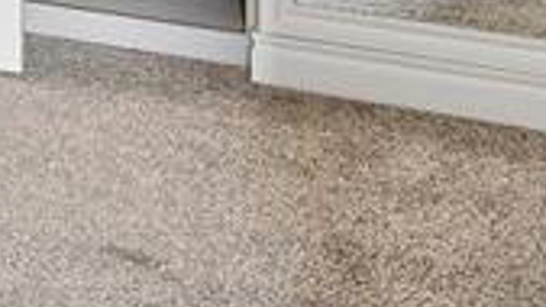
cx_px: -402
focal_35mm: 95
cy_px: -372
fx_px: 1375
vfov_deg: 11.1
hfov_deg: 18.3
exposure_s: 1/2.5
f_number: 6.3
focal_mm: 10
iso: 200
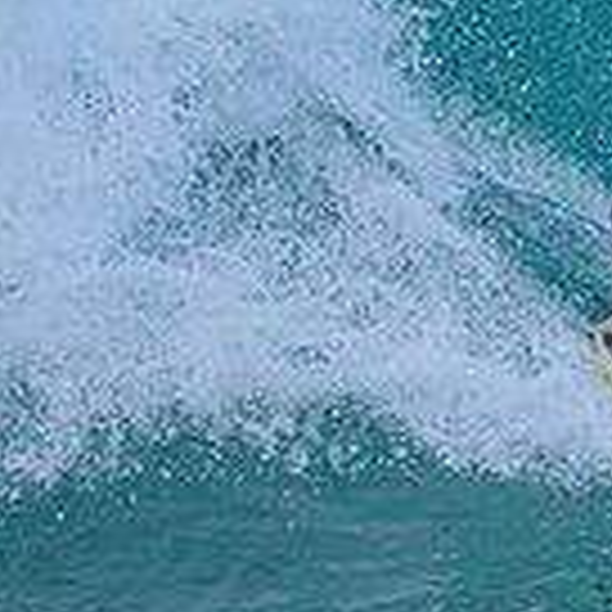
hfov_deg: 0.5
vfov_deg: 0.5
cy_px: 197
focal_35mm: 3412
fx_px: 68248
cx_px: 849
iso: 900
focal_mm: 800
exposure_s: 1/2000
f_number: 6.3
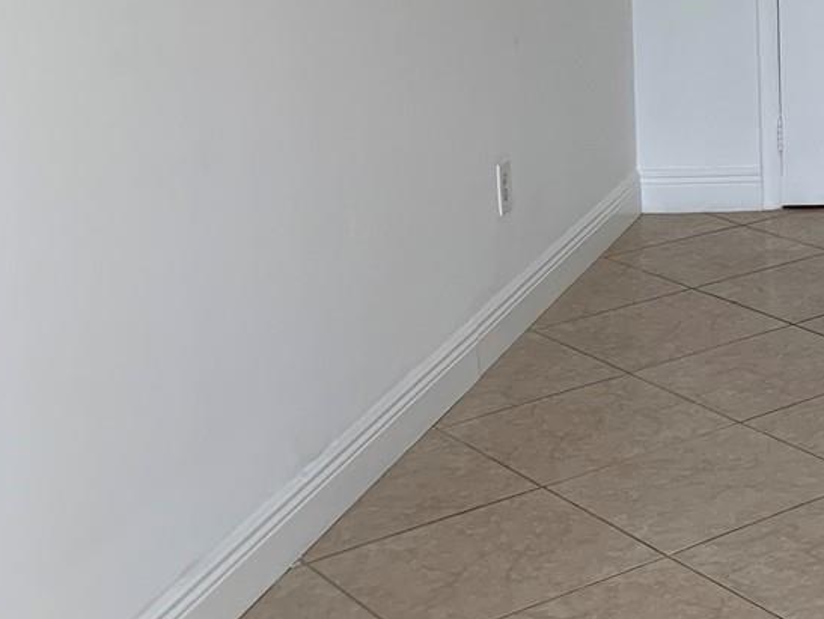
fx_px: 1810
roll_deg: +0.8
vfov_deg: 18.4
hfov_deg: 22.3
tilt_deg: -3.8
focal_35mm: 76
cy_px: -113
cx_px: 1139
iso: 50
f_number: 1.8
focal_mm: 4.25
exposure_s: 1/121
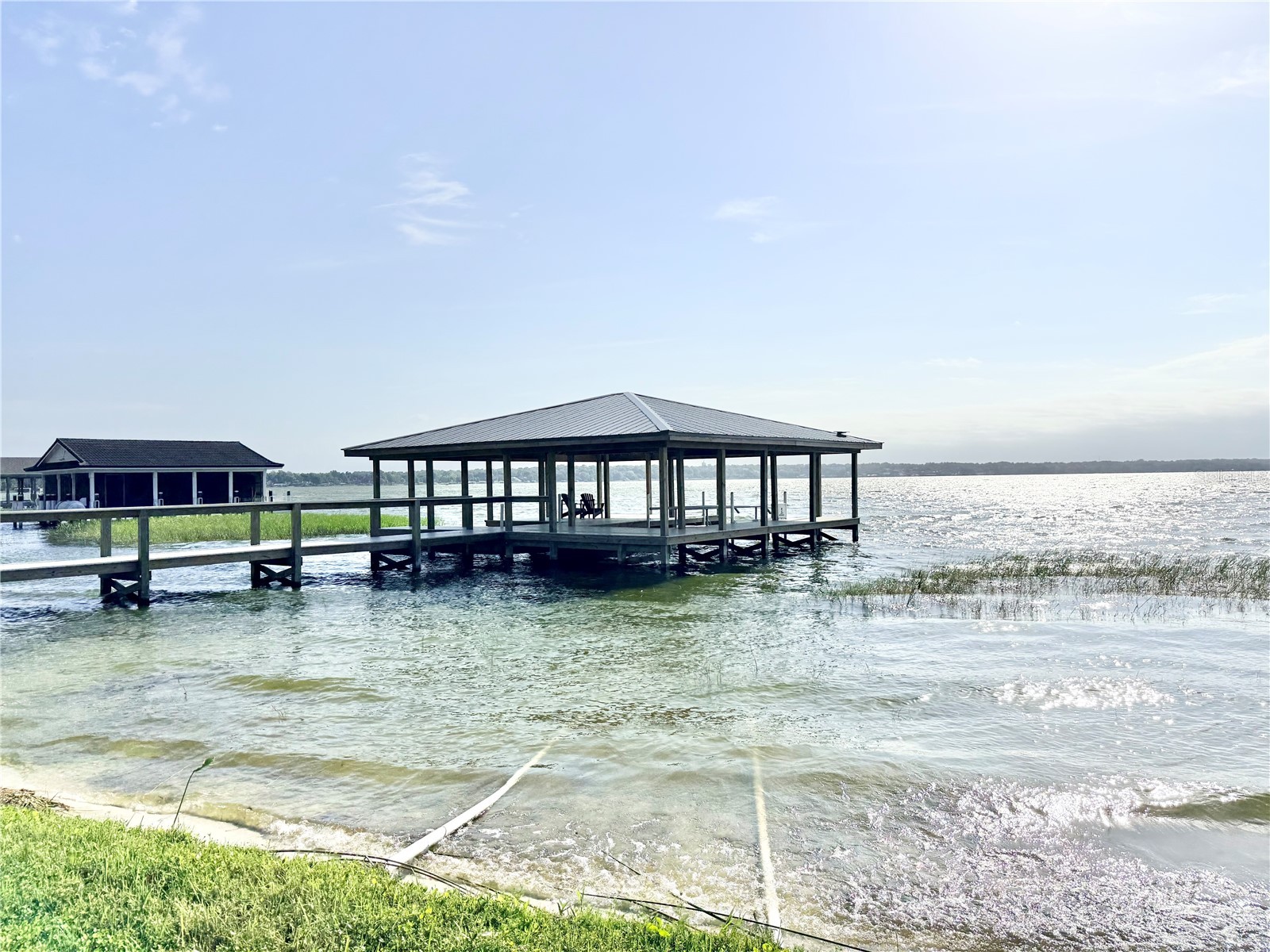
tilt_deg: -0.5
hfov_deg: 71.6
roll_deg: +0.4
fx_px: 881
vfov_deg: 56.8
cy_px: 476
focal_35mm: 24
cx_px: 635
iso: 64
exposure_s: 1/17544
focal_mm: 6.76
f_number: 1.78
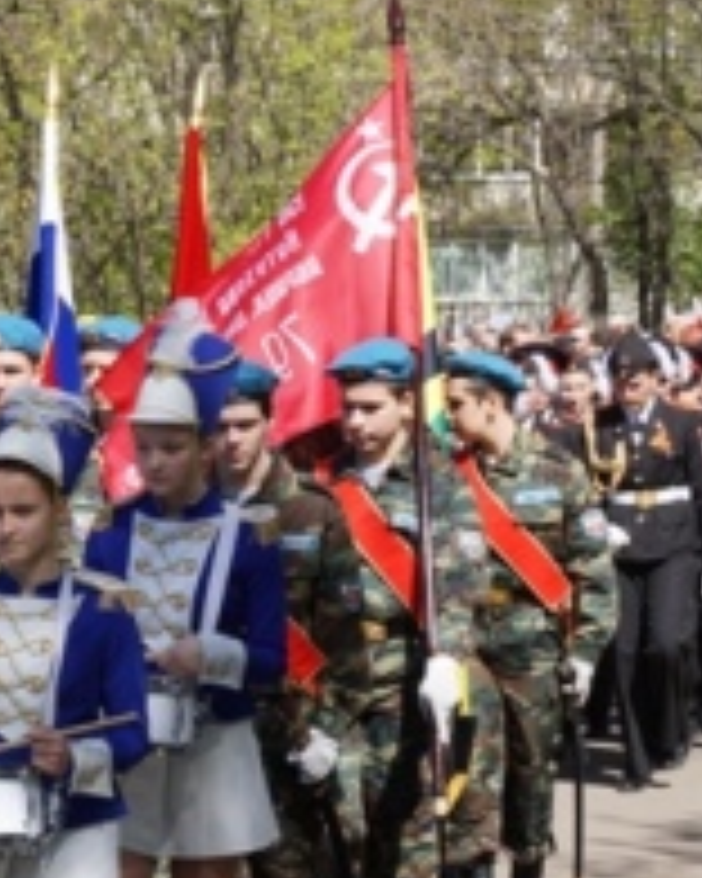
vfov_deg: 11.9
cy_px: 610
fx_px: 4207
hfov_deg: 9.4
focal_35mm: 162
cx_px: -180
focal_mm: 50
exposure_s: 1/320
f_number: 9
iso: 200
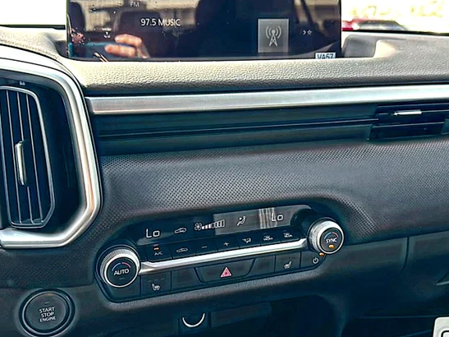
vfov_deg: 44.1
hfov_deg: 56.8
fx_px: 415
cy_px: 150
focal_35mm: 32
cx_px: 225
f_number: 1.78
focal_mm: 6.86
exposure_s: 1/616
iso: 125
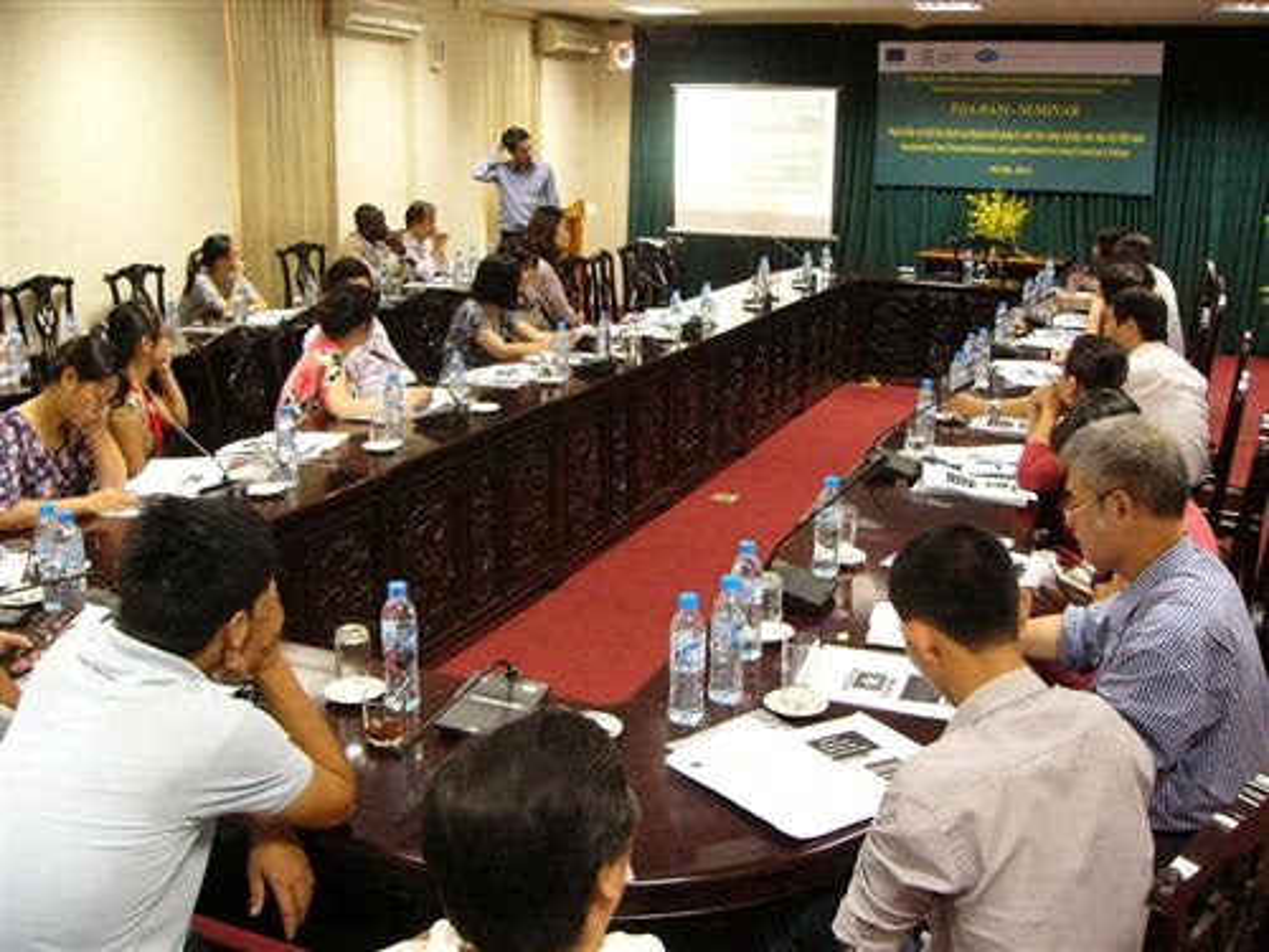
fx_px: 1320
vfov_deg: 39.7
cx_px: 634
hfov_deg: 51.4
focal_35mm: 36
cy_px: 476
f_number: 2.8
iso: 200
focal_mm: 6
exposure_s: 1/10
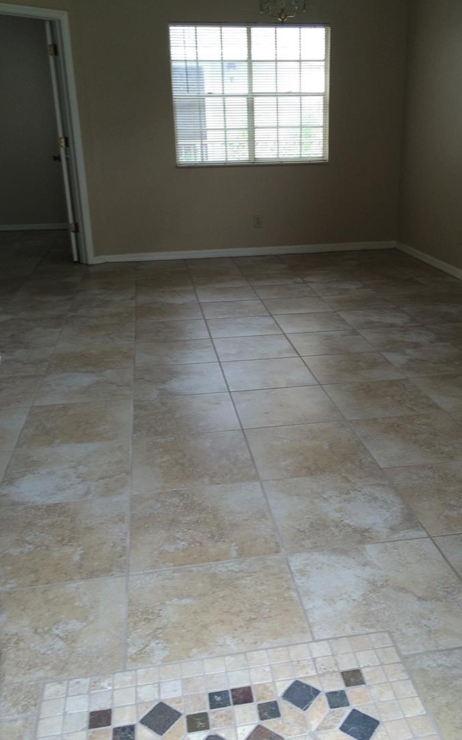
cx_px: 269
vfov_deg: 55.3
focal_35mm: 35
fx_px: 705
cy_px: 363
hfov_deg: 36.2
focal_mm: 4.12
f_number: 2.2
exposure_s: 1/60
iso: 40
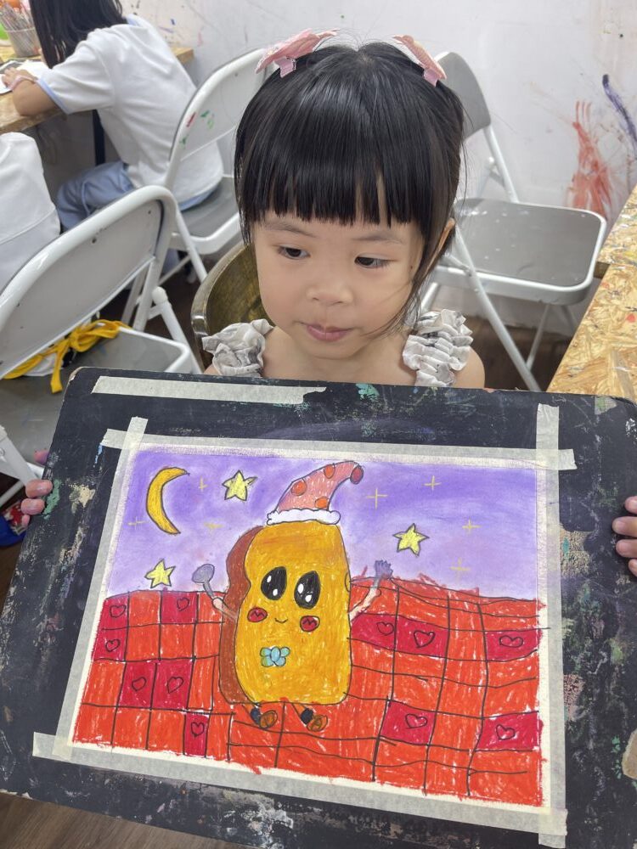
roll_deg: +4.0
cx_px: 318
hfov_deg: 54.9
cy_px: 424
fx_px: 613
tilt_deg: -42.4
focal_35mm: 25
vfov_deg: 69.4
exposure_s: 1/100
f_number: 1.6
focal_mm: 5.1
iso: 50
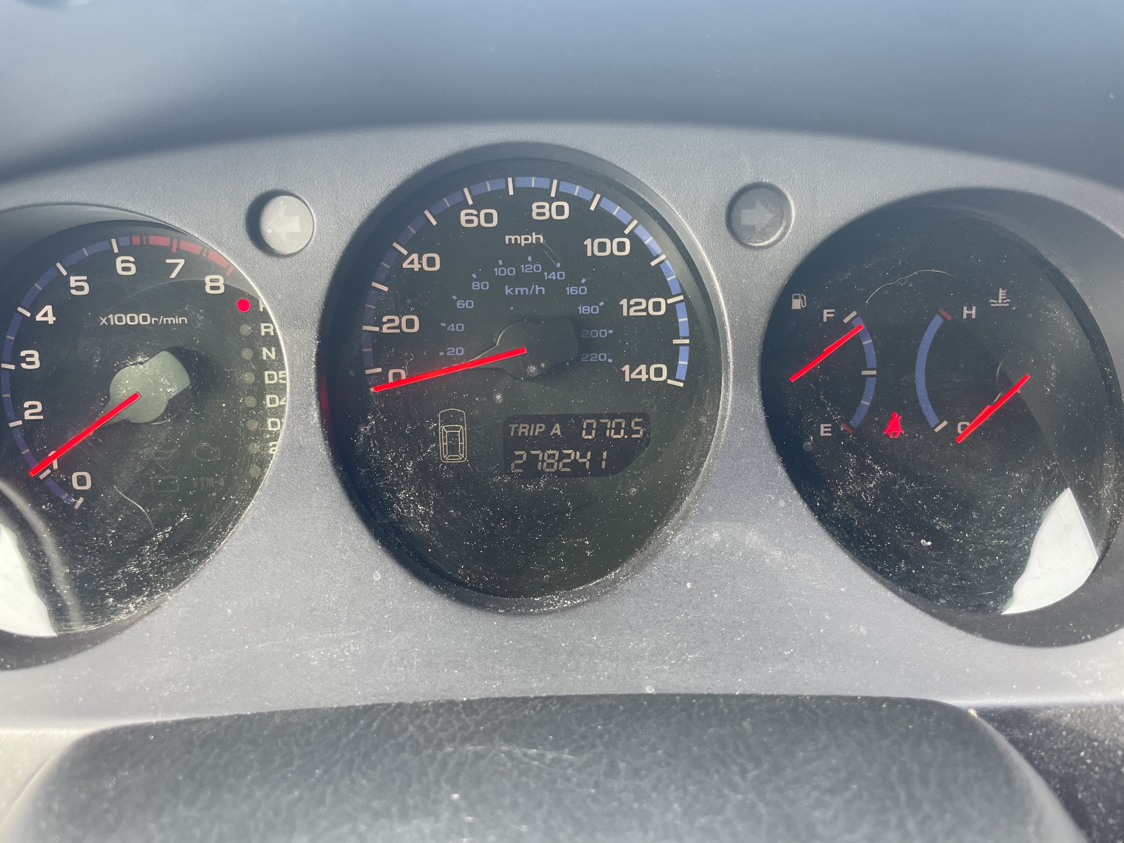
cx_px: 562
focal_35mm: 26
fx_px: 844
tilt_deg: -31.4
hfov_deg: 67.3
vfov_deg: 53.1
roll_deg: +4.3
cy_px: 422
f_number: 1.6
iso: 125
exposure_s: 1/121
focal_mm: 4.2
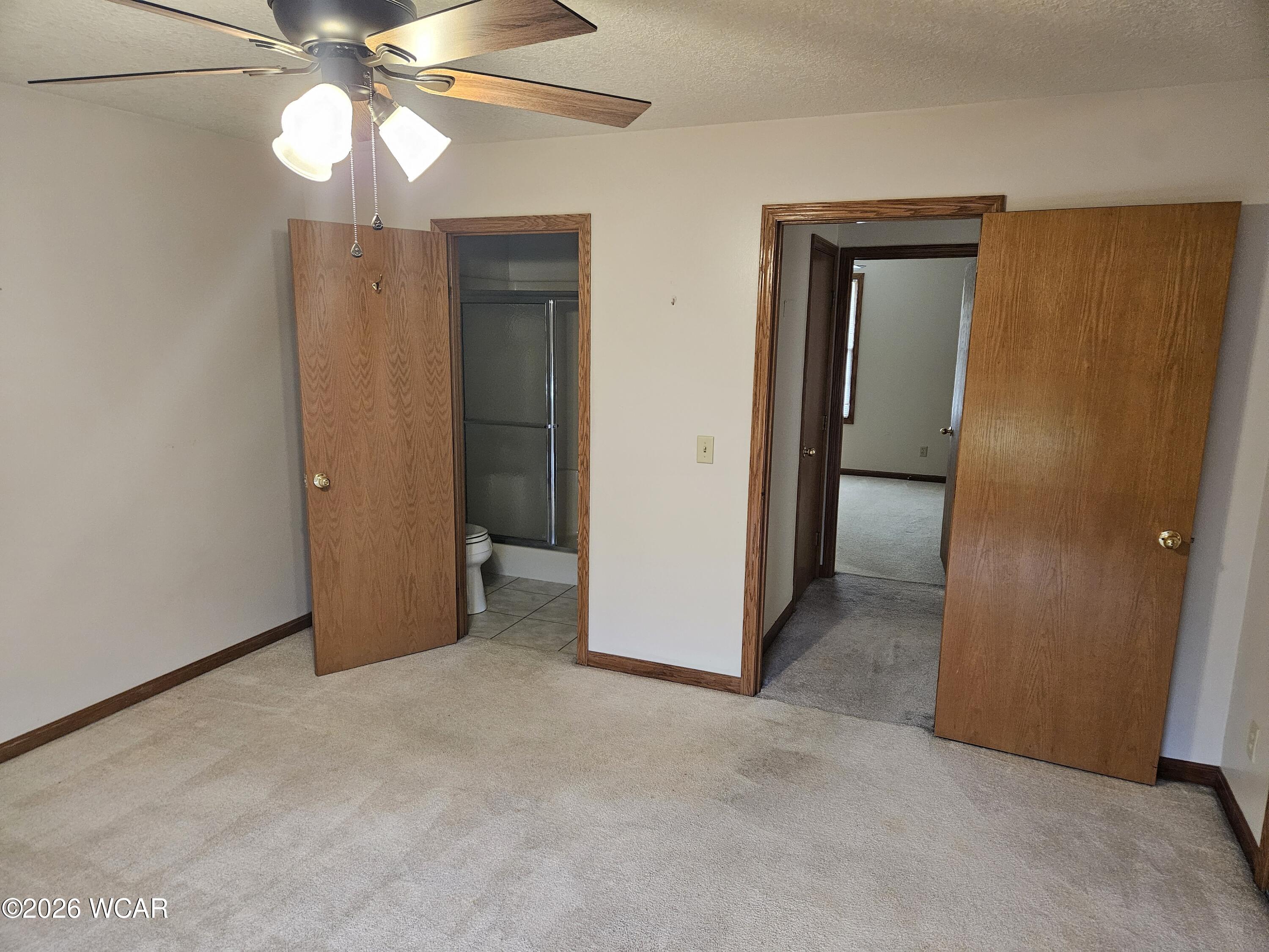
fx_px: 843
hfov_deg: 73.9
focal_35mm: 23
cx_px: 634
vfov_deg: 58.9
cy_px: 476
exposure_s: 1/120
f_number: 1.8
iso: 1000
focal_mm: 5.4
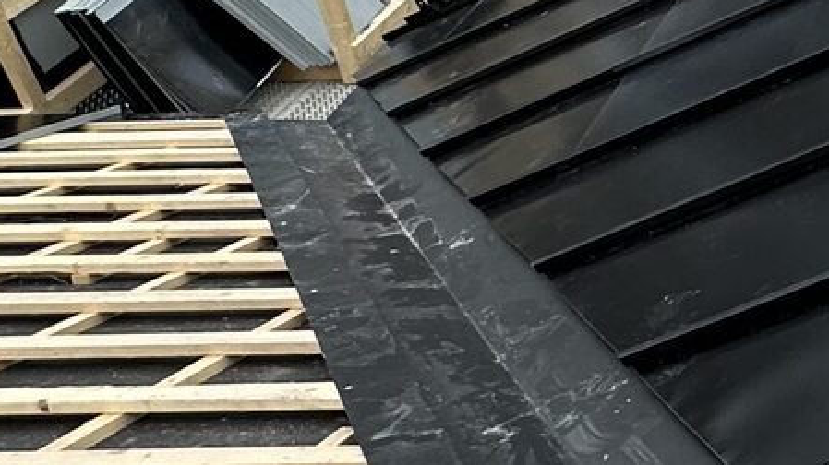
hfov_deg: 24.6
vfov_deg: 17.6
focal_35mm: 68
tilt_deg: -30.7
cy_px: 109
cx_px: 1215
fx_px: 1494
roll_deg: +1.1
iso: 40
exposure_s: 1/146
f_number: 2.2
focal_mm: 2.22
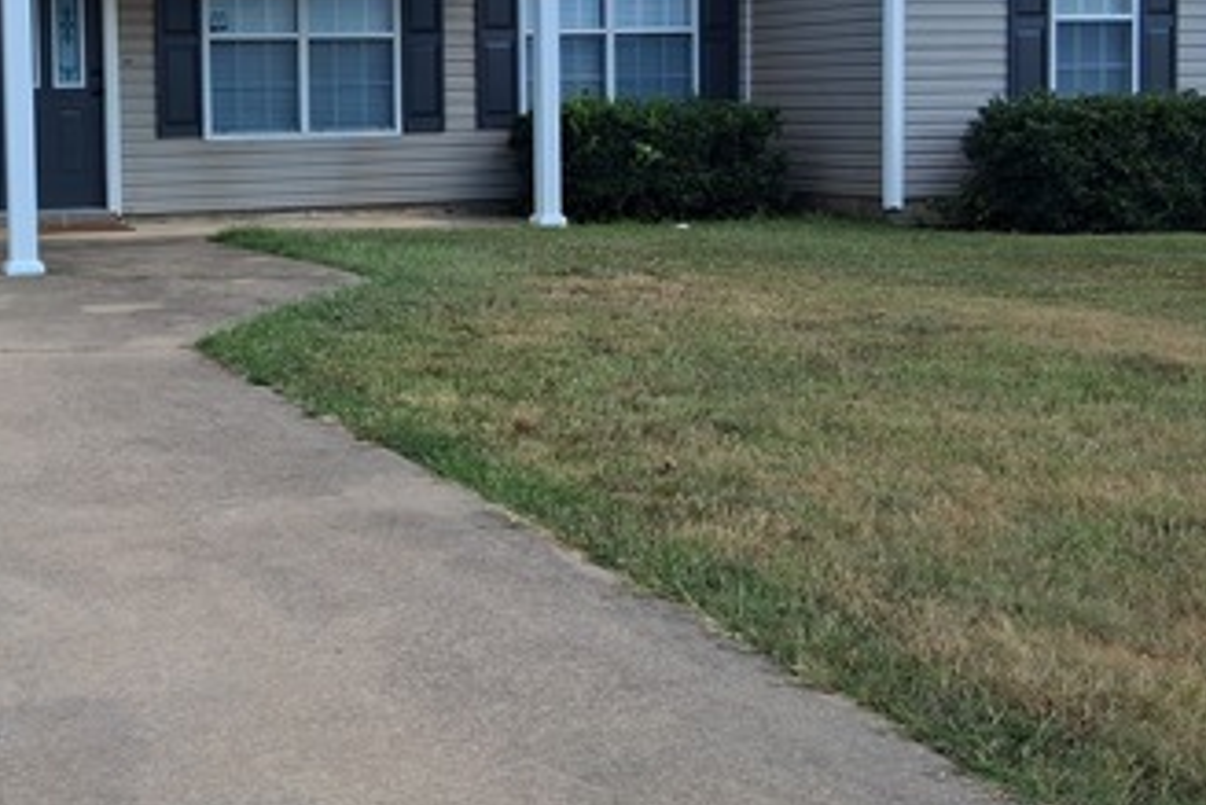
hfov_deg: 34.9
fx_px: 1843
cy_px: 206
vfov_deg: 24.4
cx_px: 215
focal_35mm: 55
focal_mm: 3.98
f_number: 1.8
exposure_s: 1/401
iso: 25
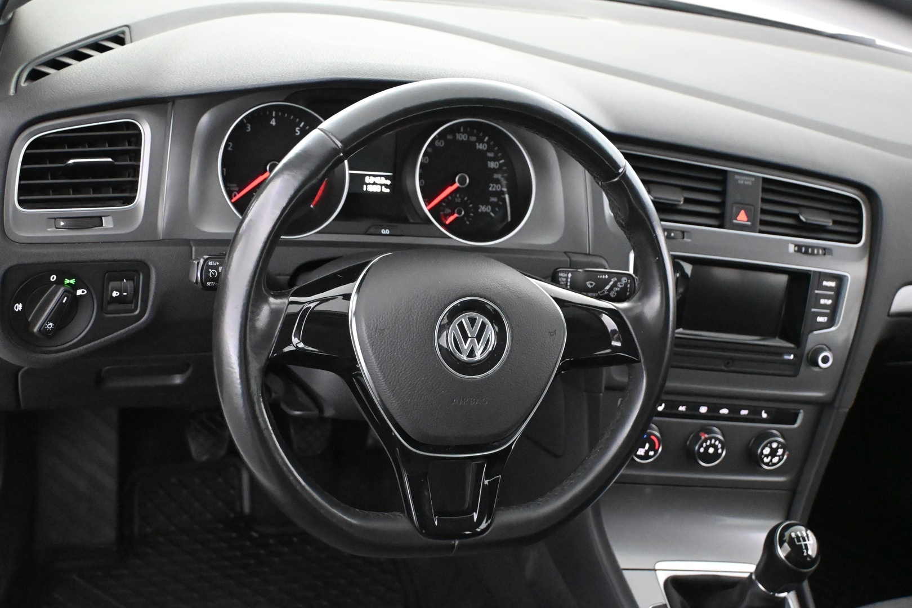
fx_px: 1064
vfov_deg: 31.9
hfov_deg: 46.4
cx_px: 456
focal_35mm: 42
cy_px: 304
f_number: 4.5
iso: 11400
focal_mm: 28
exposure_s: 1/60
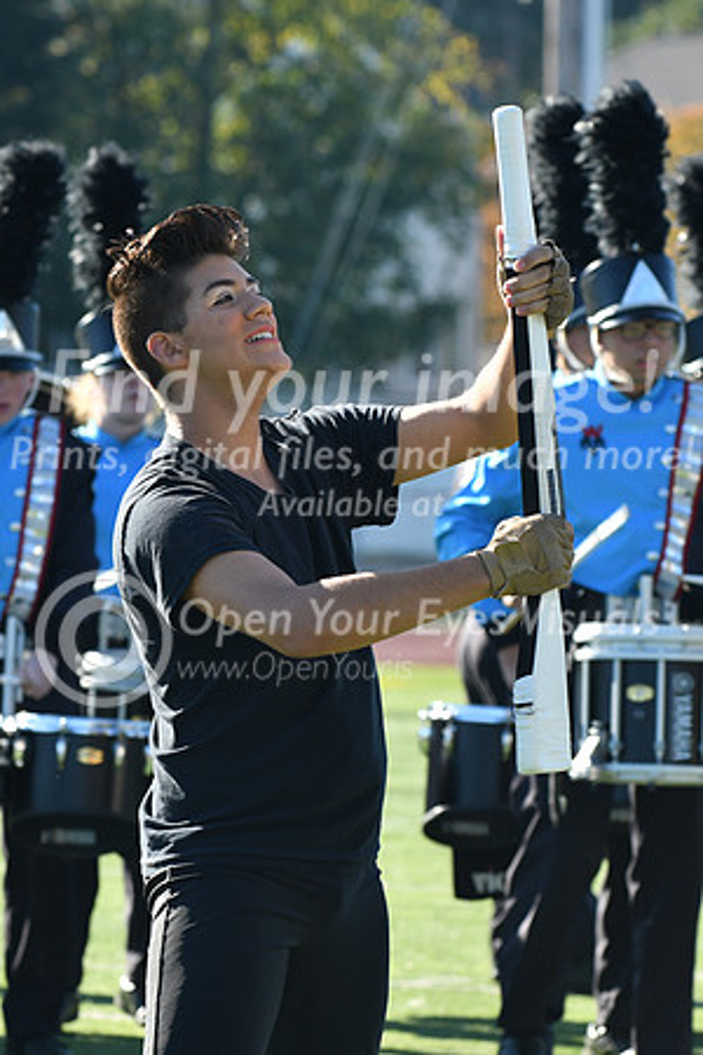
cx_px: 352
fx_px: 7469
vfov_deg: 8.1
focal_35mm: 255
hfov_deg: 5.4
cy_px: 528
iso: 250
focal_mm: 170
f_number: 5.6
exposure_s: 1/500
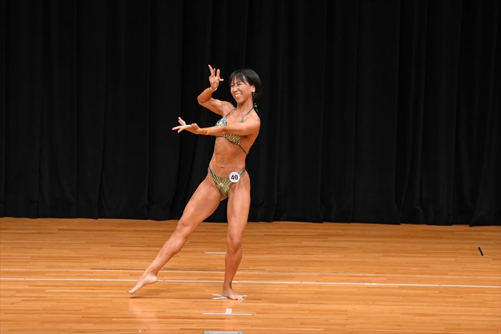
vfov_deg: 6.1
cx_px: 250
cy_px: 167
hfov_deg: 9.2
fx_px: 3130
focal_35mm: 225
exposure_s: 1/400
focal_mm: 150
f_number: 5.6
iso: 3200
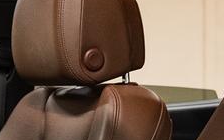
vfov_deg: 8.1
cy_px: 249
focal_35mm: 157
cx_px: -15
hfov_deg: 13.1
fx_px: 958
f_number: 3.5
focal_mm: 24
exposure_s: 1/40
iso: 1000
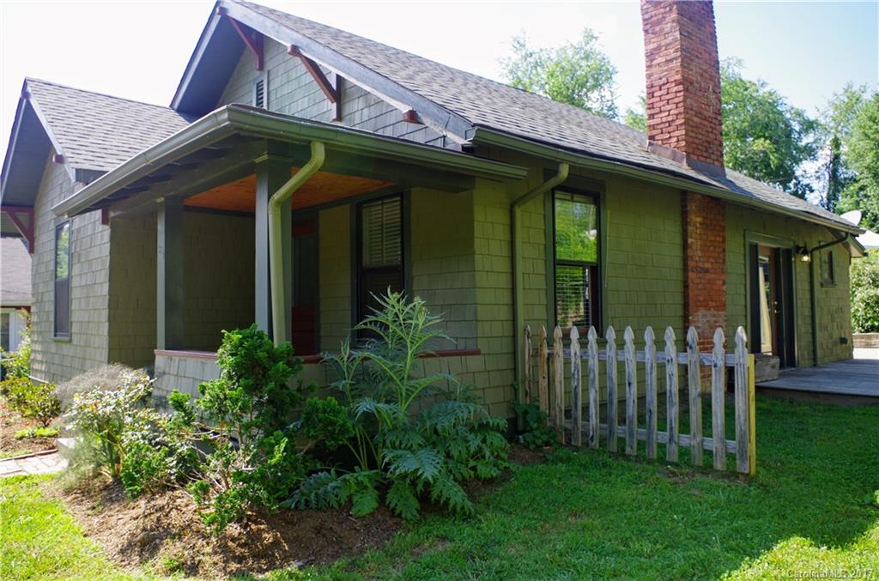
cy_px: 290
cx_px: 440
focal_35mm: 27
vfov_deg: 47.7
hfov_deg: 67.5
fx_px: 658
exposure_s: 1/200
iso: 200
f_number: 4.5
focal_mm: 18
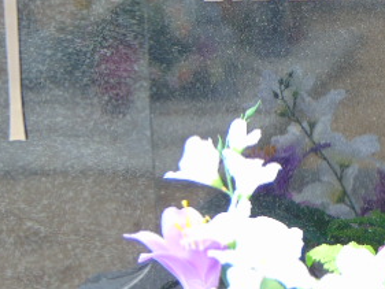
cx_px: 375
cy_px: 48
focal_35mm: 246
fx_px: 2737
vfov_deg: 6.0
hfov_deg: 8.0
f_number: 3.9
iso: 80
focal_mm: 19.4
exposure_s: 1/80
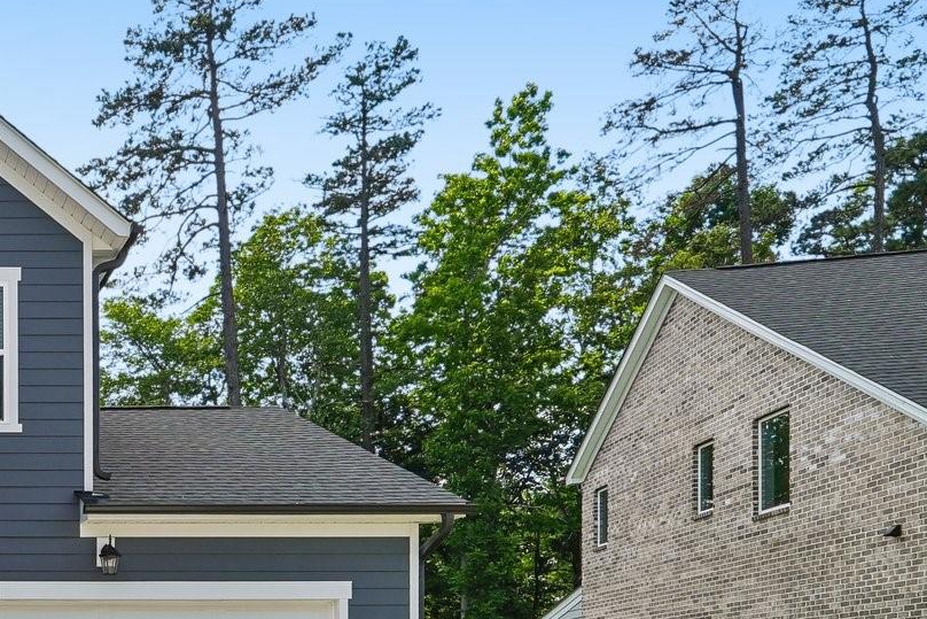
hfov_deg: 38.0
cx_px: -185
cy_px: 521
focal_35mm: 38
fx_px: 979
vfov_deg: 33.7
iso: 100
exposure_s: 1/90
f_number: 8
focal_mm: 10
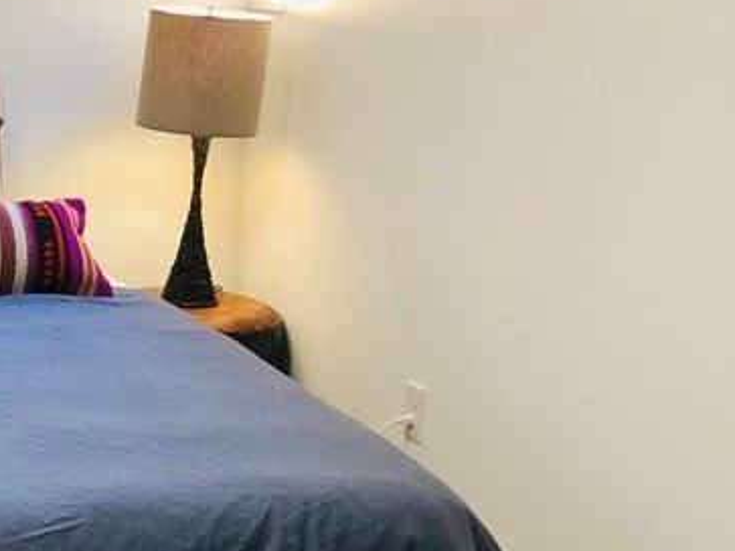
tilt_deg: -15.5
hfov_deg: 22.6
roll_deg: +0.9
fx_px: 1677
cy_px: 421
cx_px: -166
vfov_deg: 18.5
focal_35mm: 79
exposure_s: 1/24
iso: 40
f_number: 1.8
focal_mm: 3.99
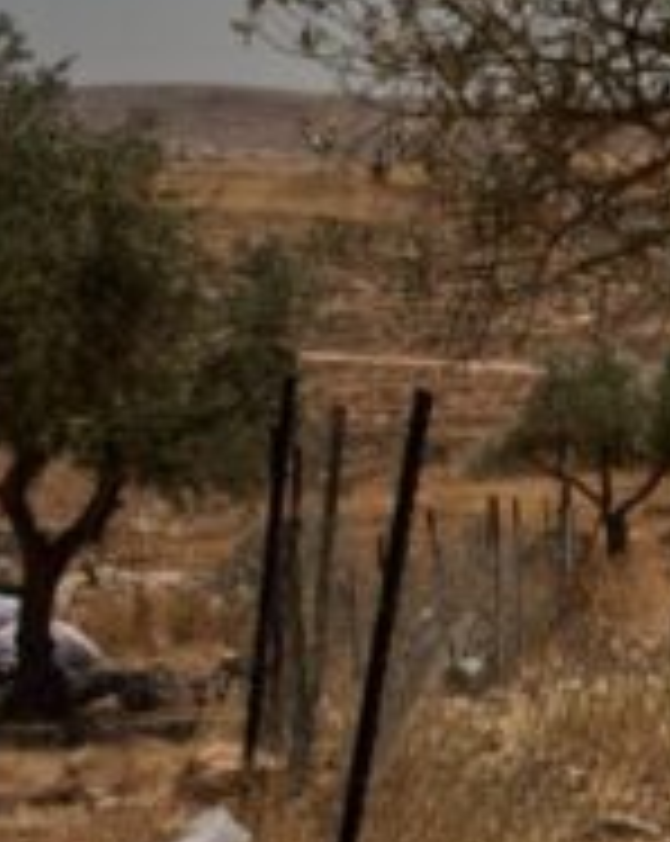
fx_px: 3354
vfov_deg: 14.2
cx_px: 1093
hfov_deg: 10.9
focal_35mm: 135
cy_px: 225
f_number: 14
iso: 500
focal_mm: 35
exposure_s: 1/2000
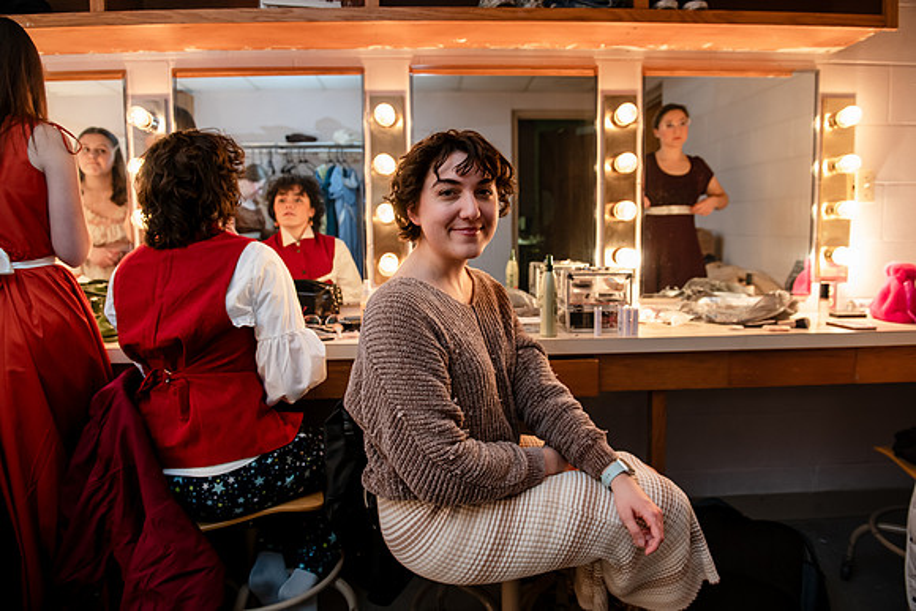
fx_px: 662
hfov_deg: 69.4
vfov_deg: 49.6
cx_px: 458
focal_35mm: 26
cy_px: 306
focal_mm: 26
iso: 800
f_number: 3.5
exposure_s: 1/60
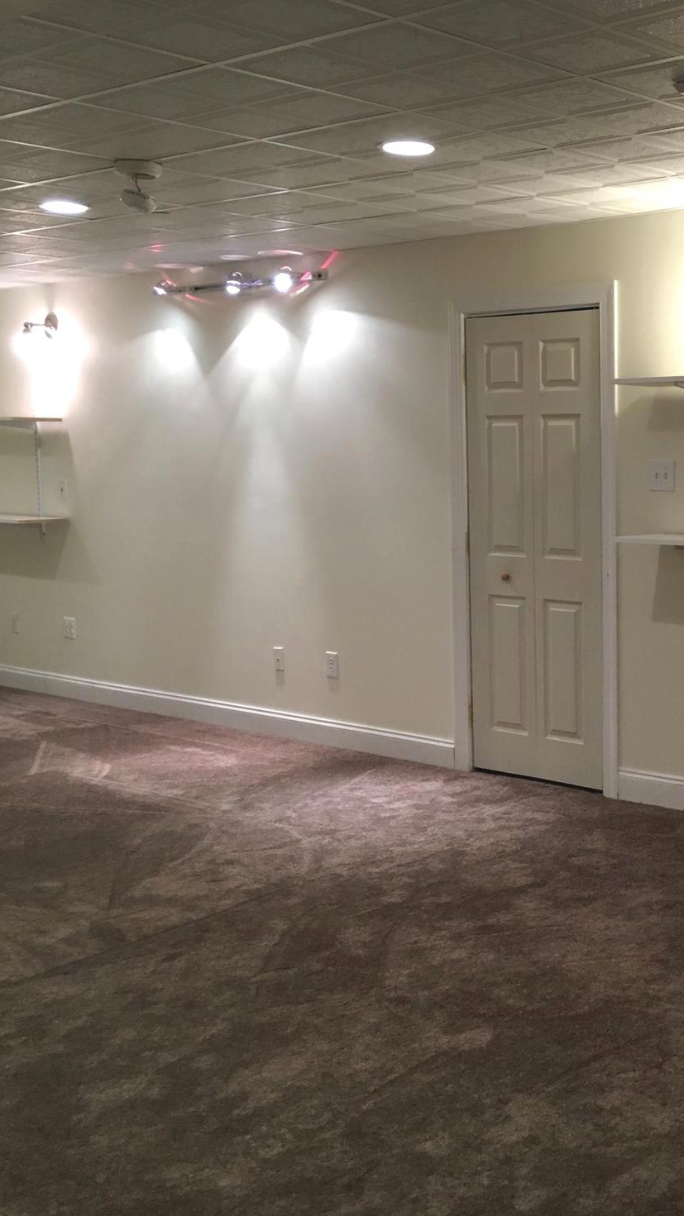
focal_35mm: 44
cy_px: 598
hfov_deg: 26.1
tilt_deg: -8.0
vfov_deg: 46.4
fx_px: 1419
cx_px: 633
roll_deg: +1.2
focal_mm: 4.15
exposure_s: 1/30
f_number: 2.2
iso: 100
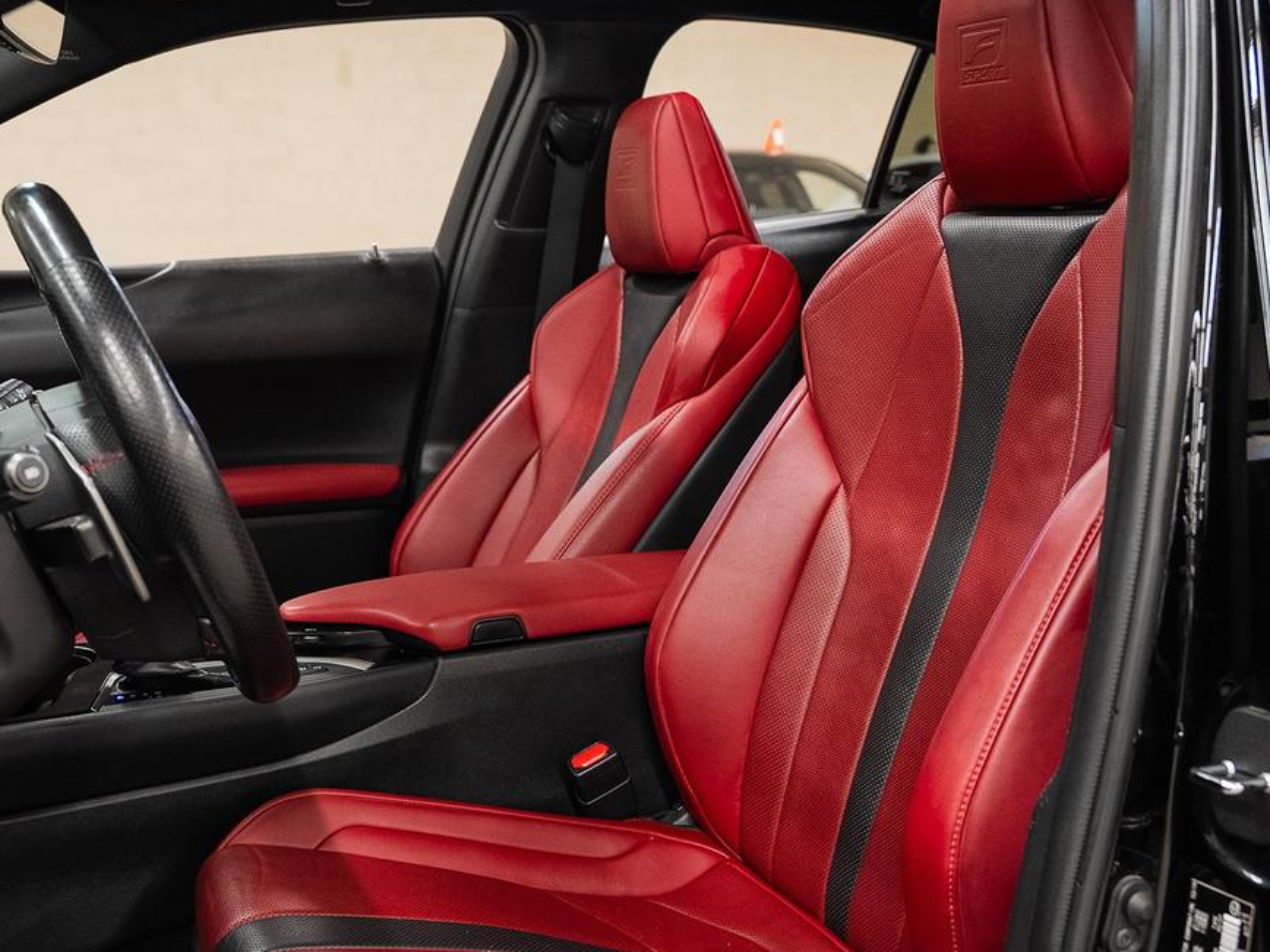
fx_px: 1504
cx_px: 568
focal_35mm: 41
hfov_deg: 45.7
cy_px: 507
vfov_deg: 35.1
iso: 1000
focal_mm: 24
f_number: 3.5
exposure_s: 1/40
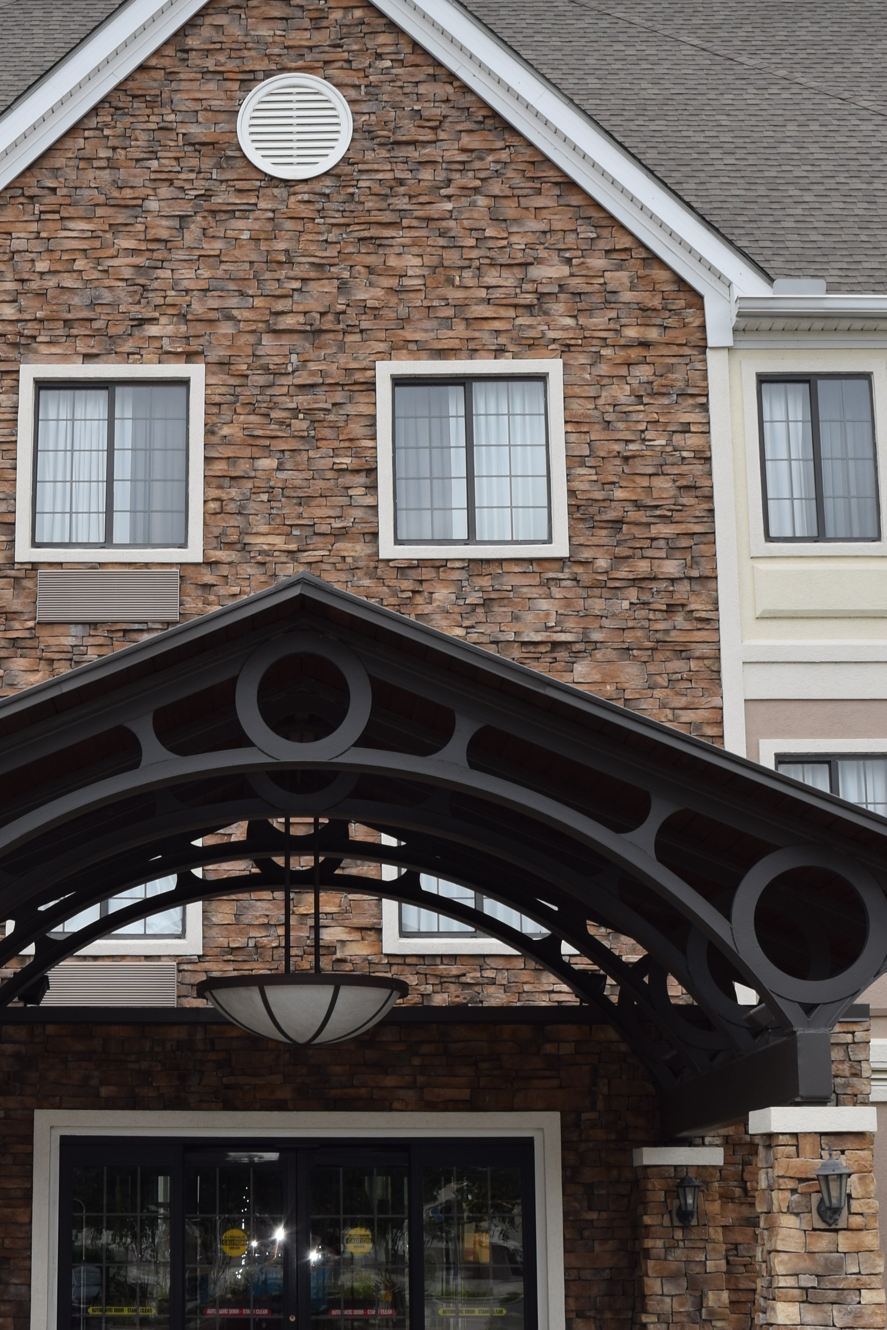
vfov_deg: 29.7
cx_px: 207
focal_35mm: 68
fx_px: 2512
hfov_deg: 19.9
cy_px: 647
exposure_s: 1/200
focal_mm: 23
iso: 100
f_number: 7.1
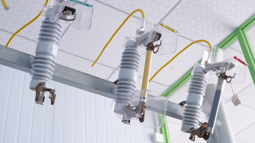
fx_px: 372
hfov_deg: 37.8
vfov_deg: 21.8
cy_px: 66
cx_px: 127
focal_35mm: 55
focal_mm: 52
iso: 800
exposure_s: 1/40
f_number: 4
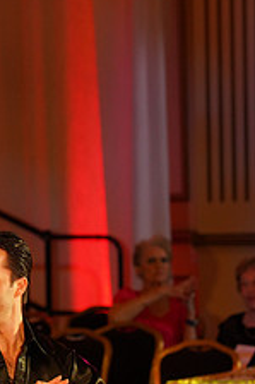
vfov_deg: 5.1
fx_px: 4278
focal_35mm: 402
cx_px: -27
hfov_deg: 3.4
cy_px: 485
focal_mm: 155
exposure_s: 1/200
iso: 1600
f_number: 5
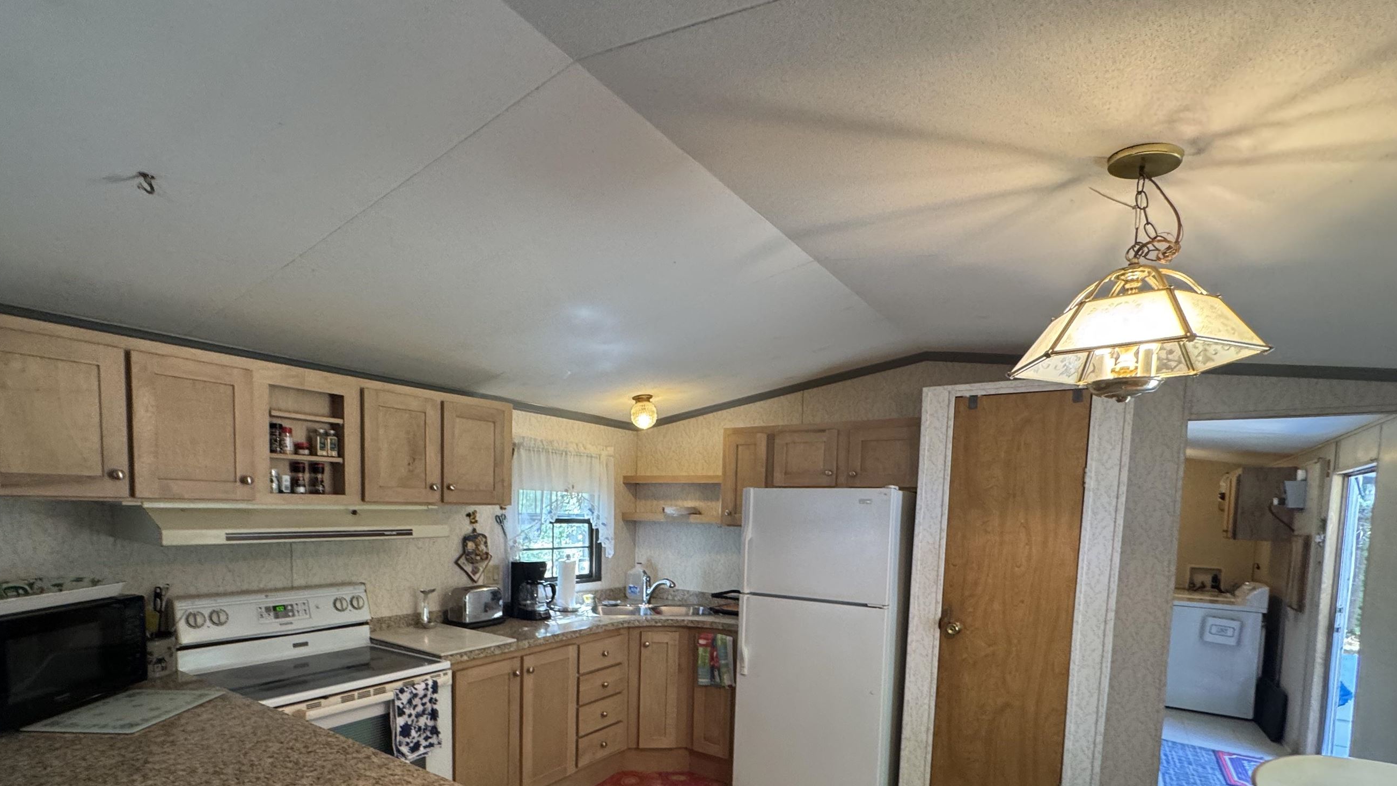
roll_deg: -2.2
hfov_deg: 92.5
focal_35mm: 18
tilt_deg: -4.4
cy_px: 558
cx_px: 646
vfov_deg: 58.8
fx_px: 667
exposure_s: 1/60
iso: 250
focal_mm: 2.22
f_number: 2.2
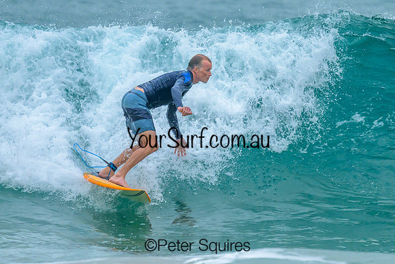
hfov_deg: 1.9
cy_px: 107
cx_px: 220
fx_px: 12076
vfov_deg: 1.3
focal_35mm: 1100
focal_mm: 800
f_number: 6.3
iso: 1100
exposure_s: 1/2000
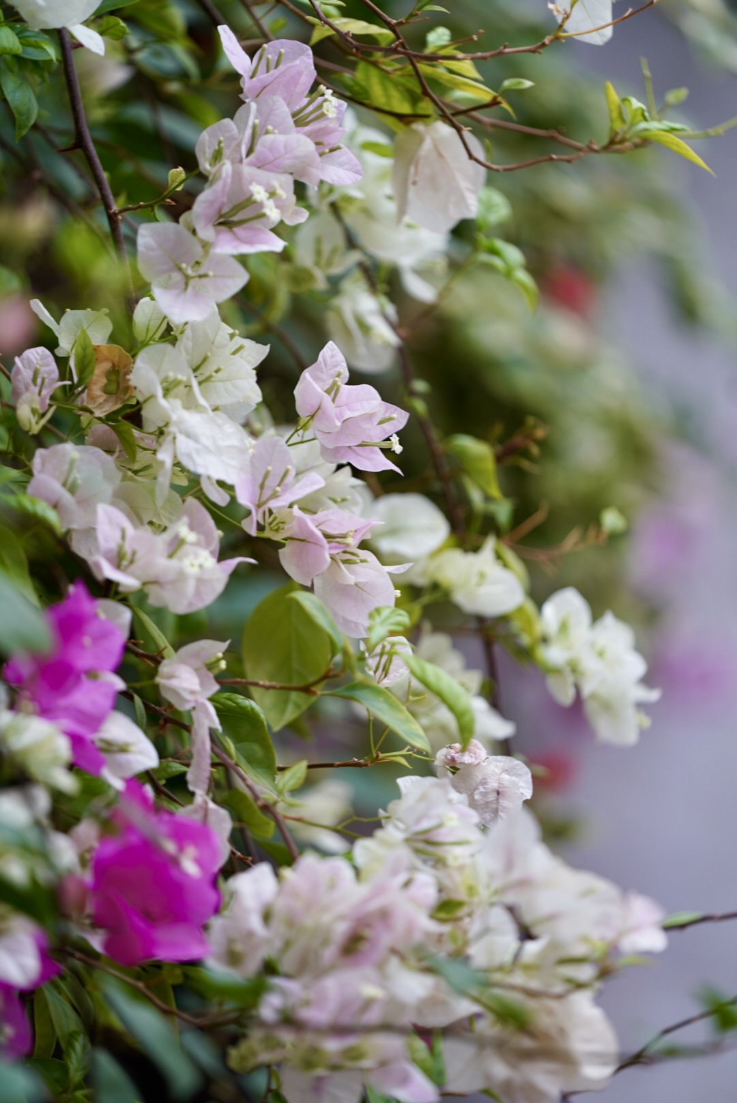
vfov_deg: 10.3
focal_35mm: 200
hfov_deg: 6.9
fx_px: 6131
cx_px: 368
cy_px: 552
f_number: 2.8
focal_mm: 200
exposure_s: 1/50
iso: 100
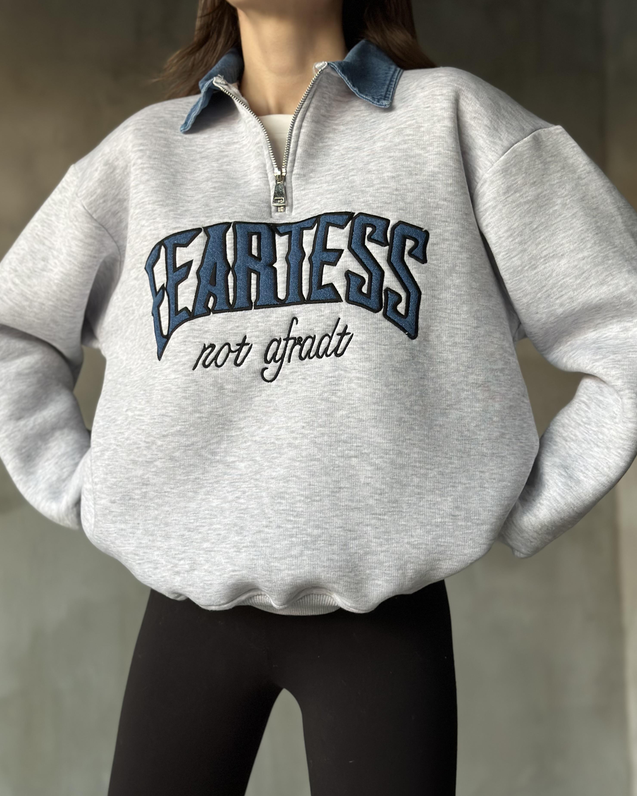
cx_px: 315
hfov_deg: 29.7
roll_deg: -0.4
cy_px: 386
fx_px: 1202
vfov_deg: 36.7
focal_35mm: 51
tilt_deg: +1.6
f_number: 1.78
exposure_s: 1/60
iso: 200
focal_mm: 6.86
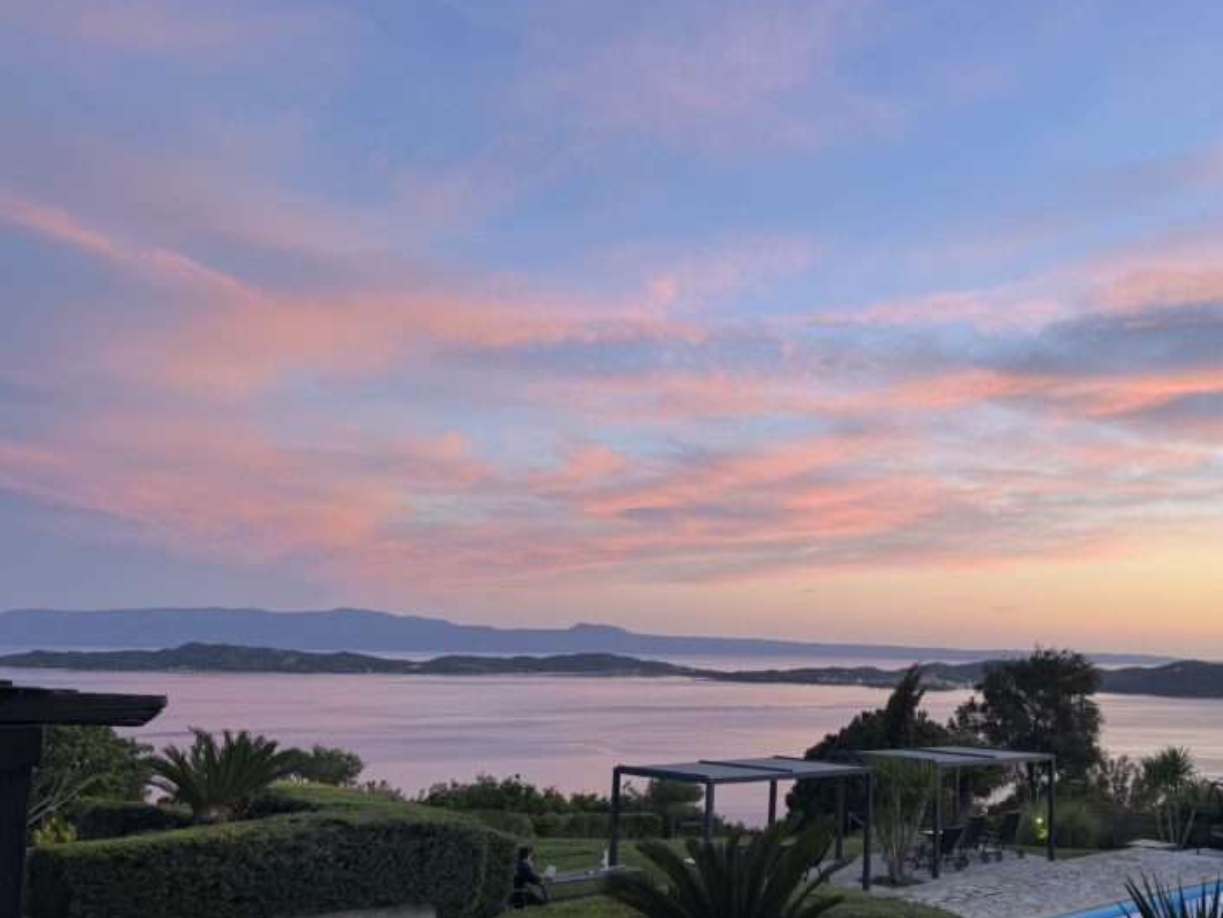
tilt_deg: +4.2
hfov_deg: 51.1
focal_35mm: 35
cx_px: 862
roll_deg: -0.8
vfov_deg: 40.5
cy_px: 564
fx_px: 1237
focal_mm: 6.76
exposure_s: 1/121
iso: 80
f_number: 1.78
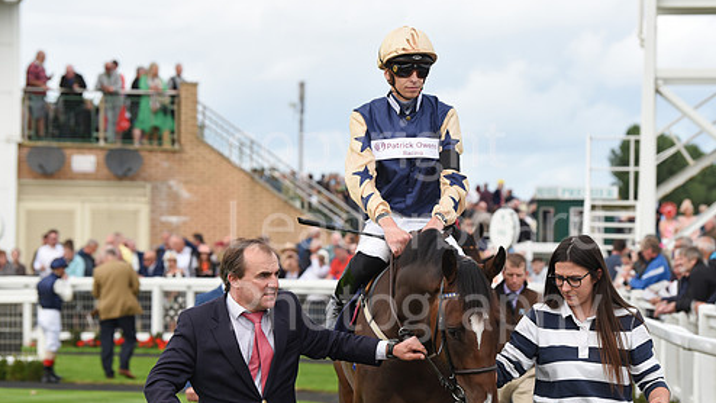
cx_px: 417
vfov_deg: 7.6
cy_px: 238
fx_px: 3038
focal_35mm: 160
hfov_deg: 13.4
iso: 500
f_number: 5.6
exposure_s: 1/1600
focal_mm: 130
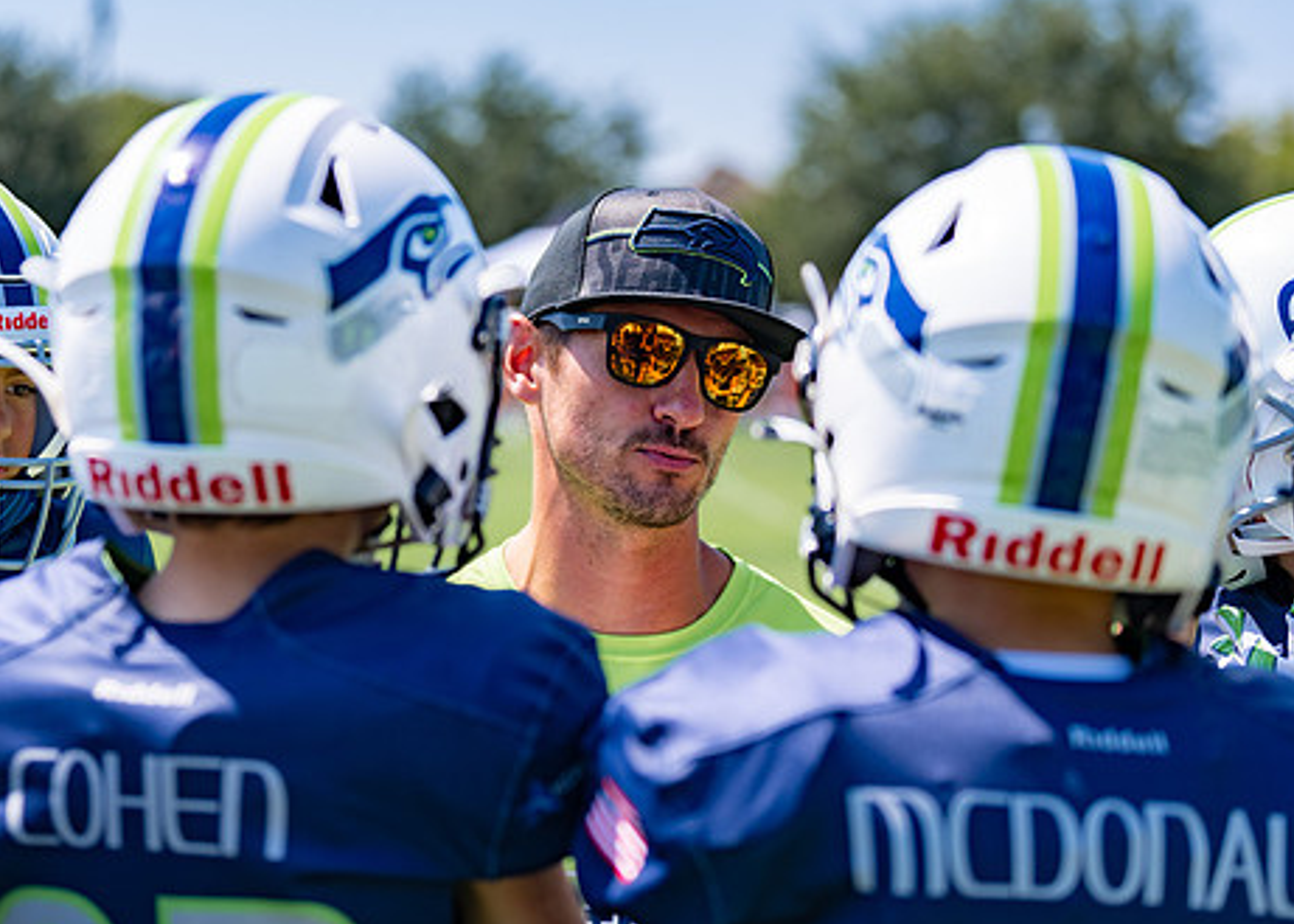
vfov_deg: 14.5
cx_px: 632
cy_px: 455
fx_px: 3637
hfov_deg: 20.2
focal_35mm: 99
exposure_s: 1/1250
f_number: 2.8
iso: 100
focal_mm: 75
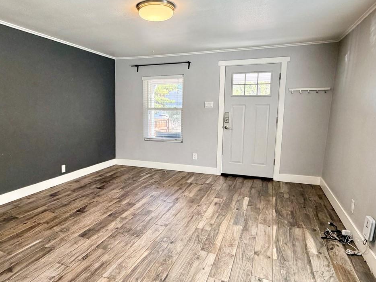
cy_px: 141
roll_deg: +0.3
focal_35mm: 24
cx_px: 154
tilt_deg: -7.2
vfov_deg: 56.8
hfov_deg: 71.0
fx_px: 261
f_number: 2.2
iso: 200
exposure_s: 1/120
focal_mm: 2.22
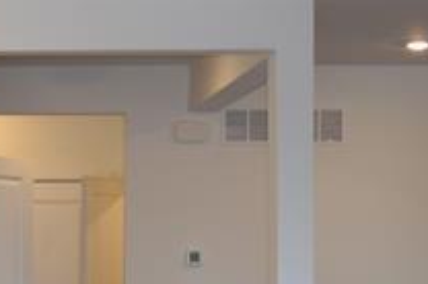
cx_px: -191
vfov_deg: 10.2
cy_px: 300
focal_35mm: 133
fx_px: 1579
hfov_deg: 14.5
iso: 220
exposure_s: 1/60
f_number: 3.5
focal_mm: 18
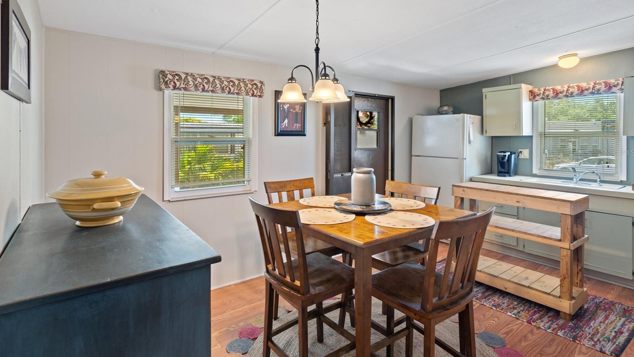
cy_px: 152
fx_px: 319
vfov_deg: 58.1
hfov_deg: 89.6
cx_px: 317
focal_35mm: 19
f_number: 8
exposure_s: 2
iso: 400
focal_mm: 18
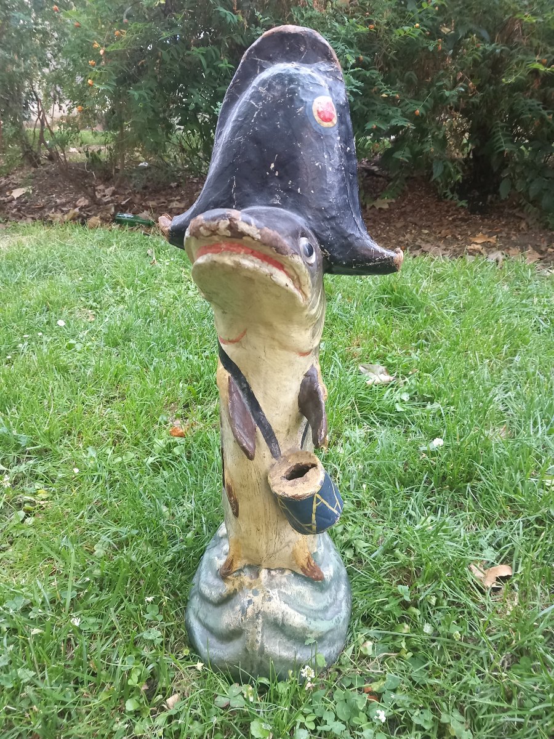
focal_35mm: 27
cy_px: 370
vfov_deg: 65.3
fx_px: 576
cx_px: 277
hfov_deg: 51.4
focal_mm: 4
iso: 160
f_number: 1.8
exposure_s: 1/50
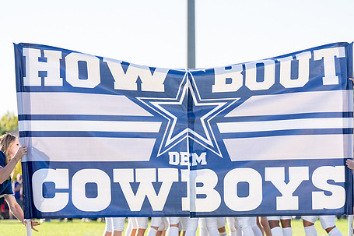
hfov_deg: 14.0
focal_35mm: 147
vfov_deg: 9.3
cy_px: 137
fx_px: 1445
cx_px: 220
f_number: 2.8
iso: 320
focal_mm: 105
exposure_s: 1/2500
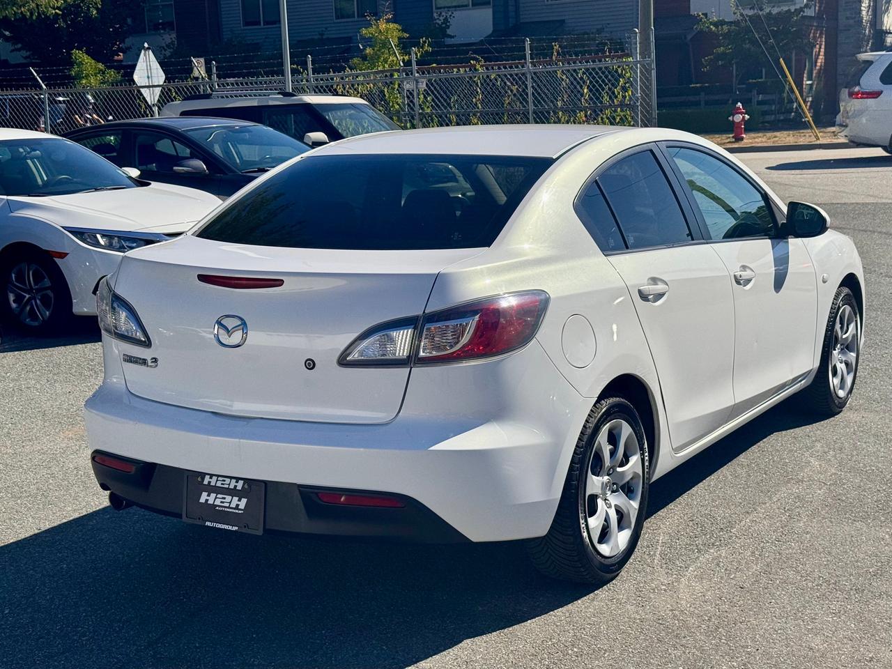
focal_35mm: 48
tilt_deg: -8.3
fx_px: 1237
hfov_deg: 39.7
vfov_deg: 30.3
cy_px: 334
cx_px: 446
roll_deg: -0.8
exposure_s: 1/7092
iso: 64
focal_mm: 6.76
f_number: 1.78
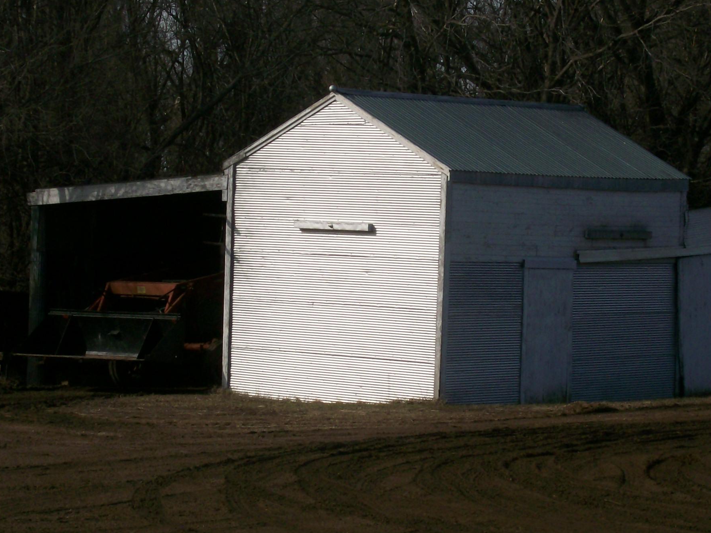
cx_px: 363
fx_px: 2876
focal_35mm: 140
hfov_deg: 14.1
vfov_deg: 10.6
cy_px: 242
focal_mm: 18
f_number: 8.5
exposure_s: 1/428
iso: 80
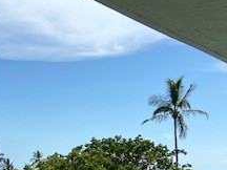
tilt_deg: -8.5
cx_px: 60
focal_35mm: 77
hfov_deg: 25.1
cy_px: 246
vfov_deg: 17.4
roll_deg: -1.1
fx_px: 505
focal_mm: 4.25
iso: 32
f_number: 1.8
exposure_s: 1/3040
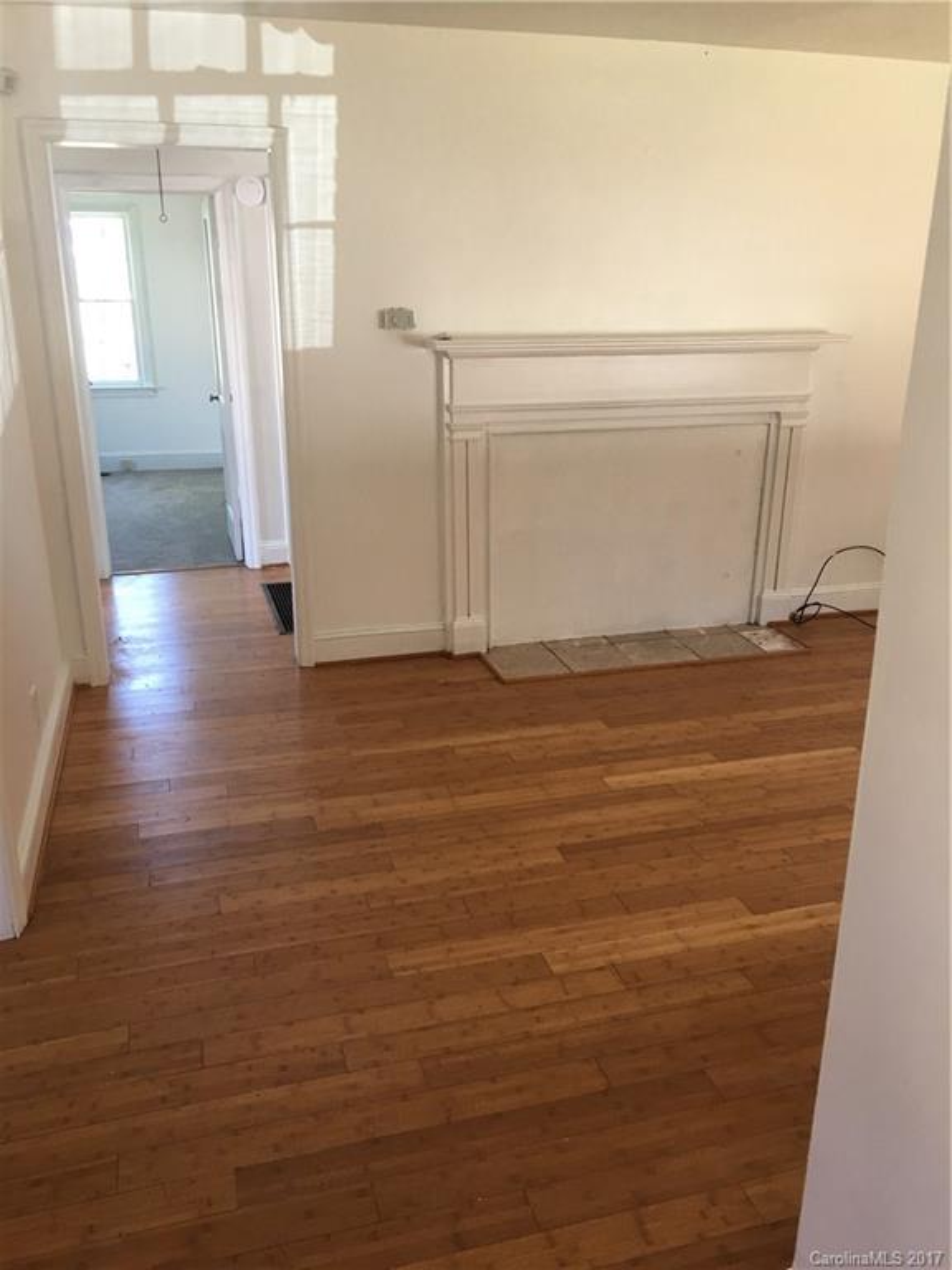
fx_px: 1063
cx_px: 476
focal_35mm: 29
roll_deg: -0.2
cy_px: 635
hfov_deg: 48.2
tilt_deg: -16.0
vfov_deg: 61.7
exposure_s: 1/15
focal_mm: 4.15
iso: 25
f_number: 2.2
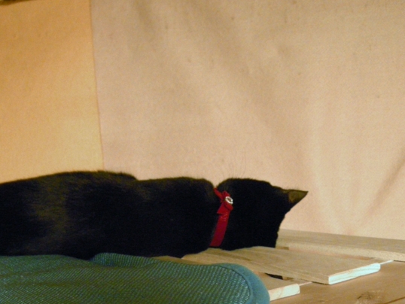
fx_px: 609
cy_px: 216
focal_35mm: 52
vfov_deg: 27.8
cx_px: 184
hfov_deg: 36.8
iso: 800
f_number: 2.7
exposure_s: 1/10.7
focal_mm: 7.5
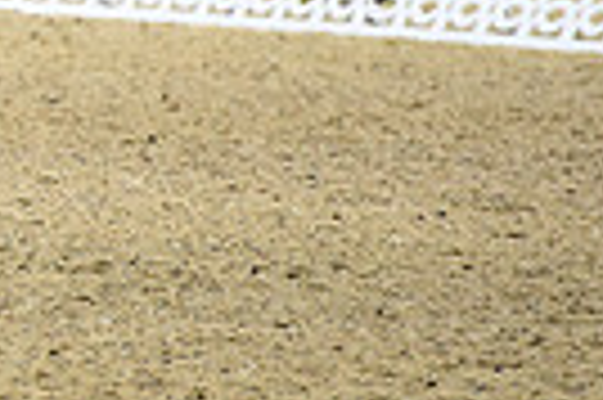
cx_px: -662
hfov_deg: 2.4
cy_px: -319
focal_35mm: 868
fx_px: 14521
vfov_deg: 1.6
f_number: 4.5
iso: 5000
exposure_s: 1/640
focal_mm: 200
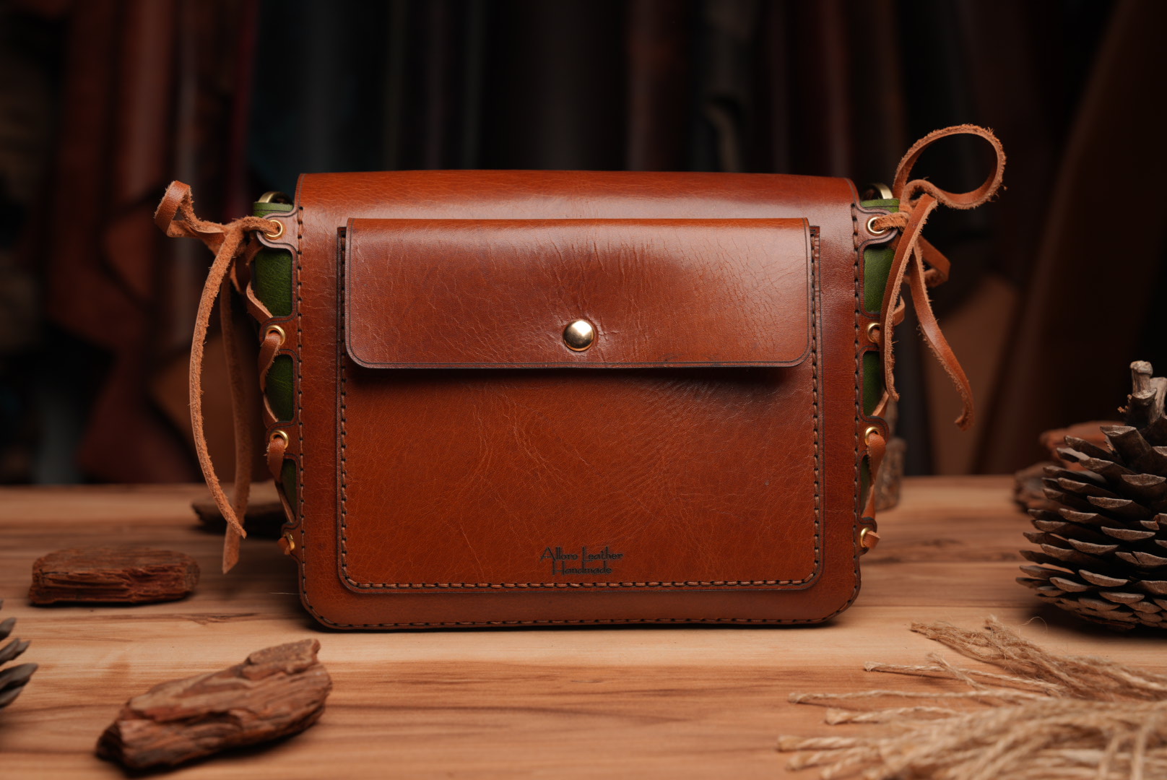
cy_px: 390
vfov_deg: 25.7
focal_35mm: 53
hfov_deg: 37.7
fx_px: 1710
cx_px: 584
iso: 100
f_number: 5.6
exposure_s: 1/50
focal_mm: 52.7
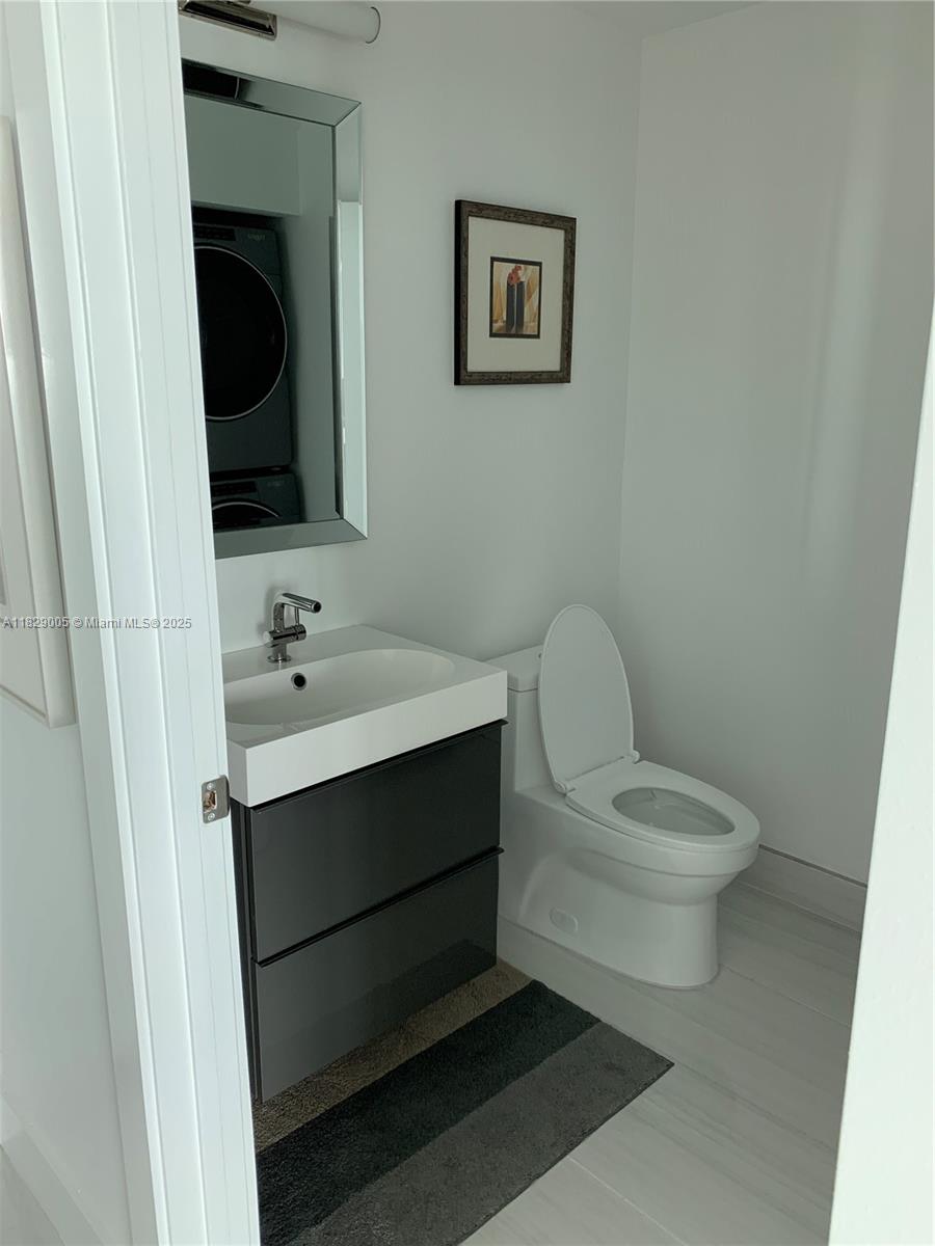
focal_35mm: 26
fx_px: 936
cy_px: 623
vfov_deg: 67.3
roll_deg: +0.2
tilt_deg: -13.8
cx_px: 468
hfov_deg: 53.1
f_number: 1.8
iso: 100
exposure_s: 1/121
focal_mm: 4.25
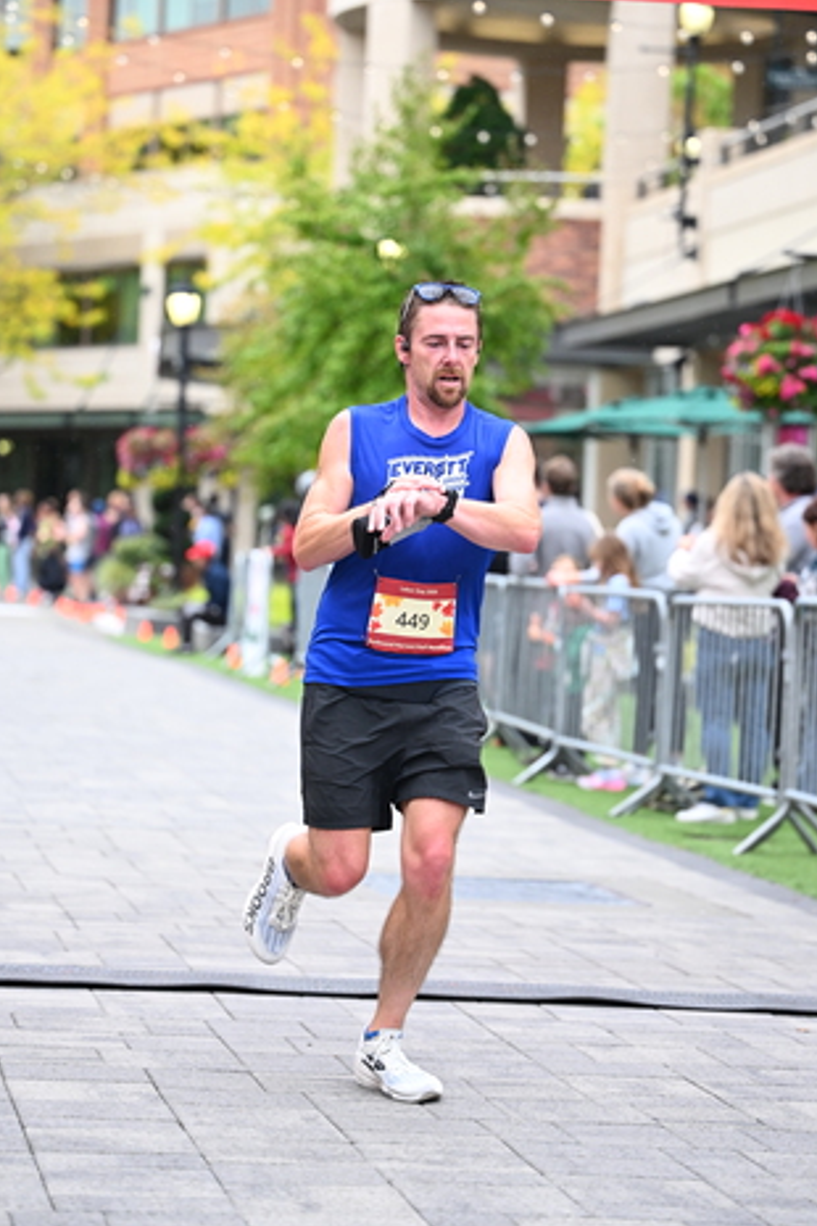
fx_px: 3744
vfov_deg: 18.6
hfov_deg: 12.5
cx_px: 383
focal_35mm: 110
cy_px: 559
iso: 1250
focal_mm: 93
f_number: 2.8
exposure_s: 1/1600
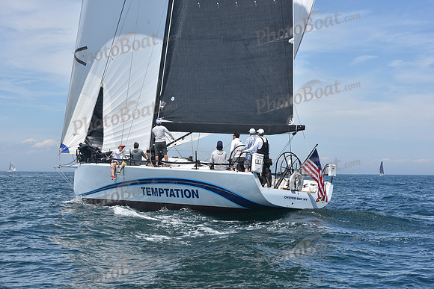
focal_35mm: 70
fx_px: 844
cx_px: 217
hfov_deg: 28.8
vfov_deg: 19.5
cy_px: 144
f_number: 10
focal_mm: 70
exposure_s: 1/800
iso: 250
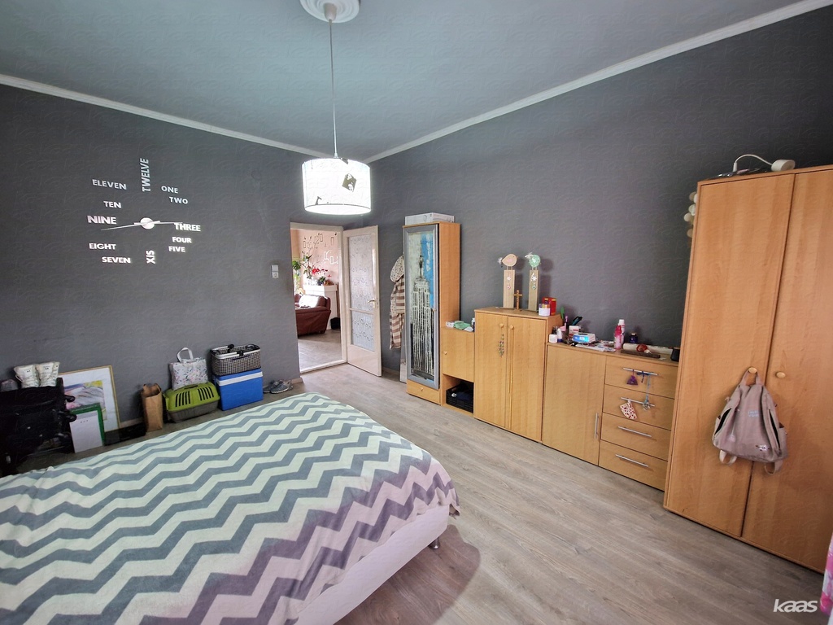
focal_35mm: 13
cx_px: 416
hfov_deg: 106.2
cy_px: 312
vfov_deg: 89.9
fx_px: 313
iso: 640
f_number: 2.2
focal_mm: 2.2
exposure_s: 1/25
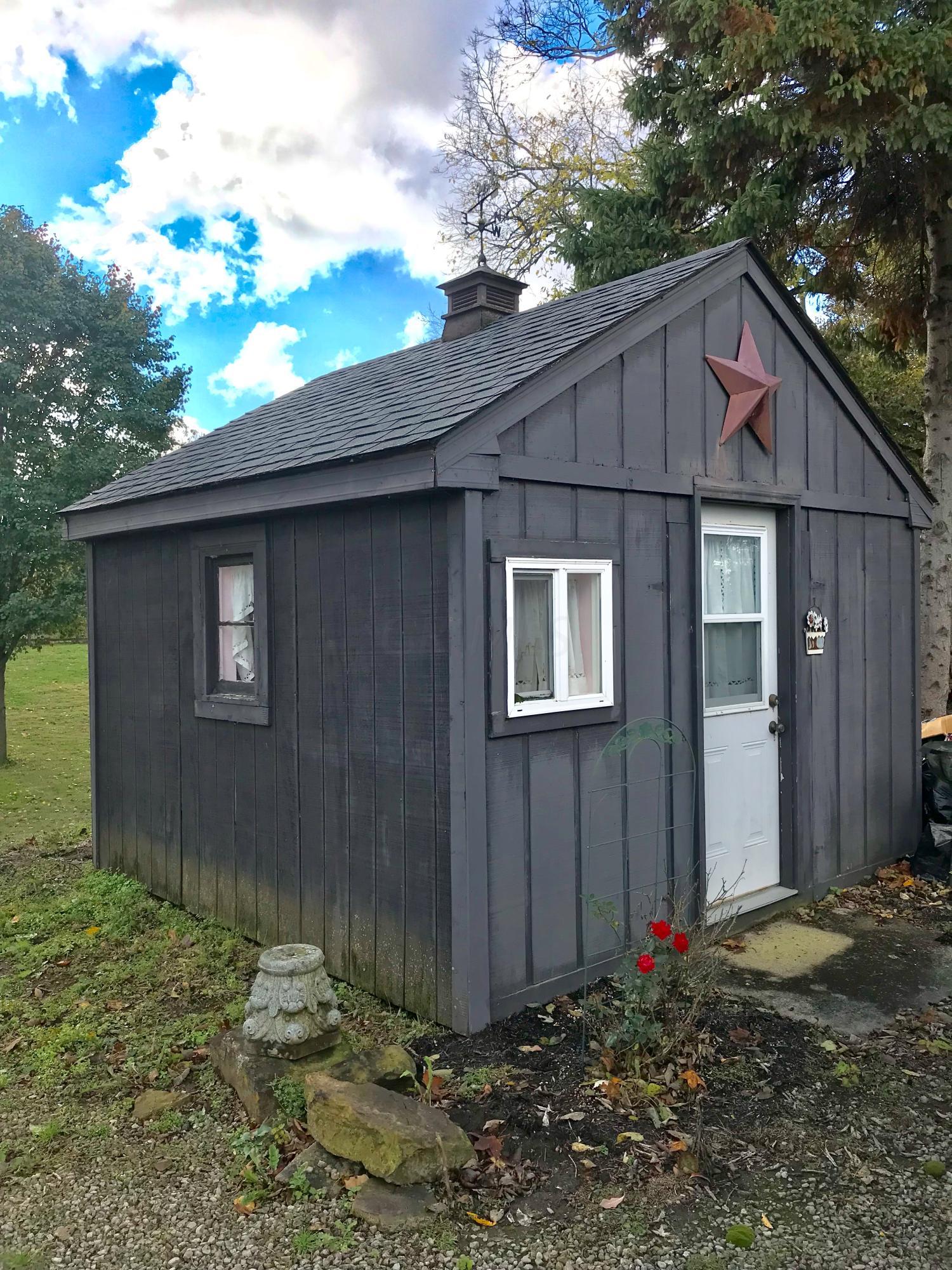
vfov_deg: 63.4
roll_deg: +0.5
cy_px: 635
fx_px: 1027
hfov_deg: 49.7
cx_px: 476
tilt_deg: -0.7
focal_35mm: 28
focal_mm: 3.99
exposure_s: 1/720
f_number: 1.8
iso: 20
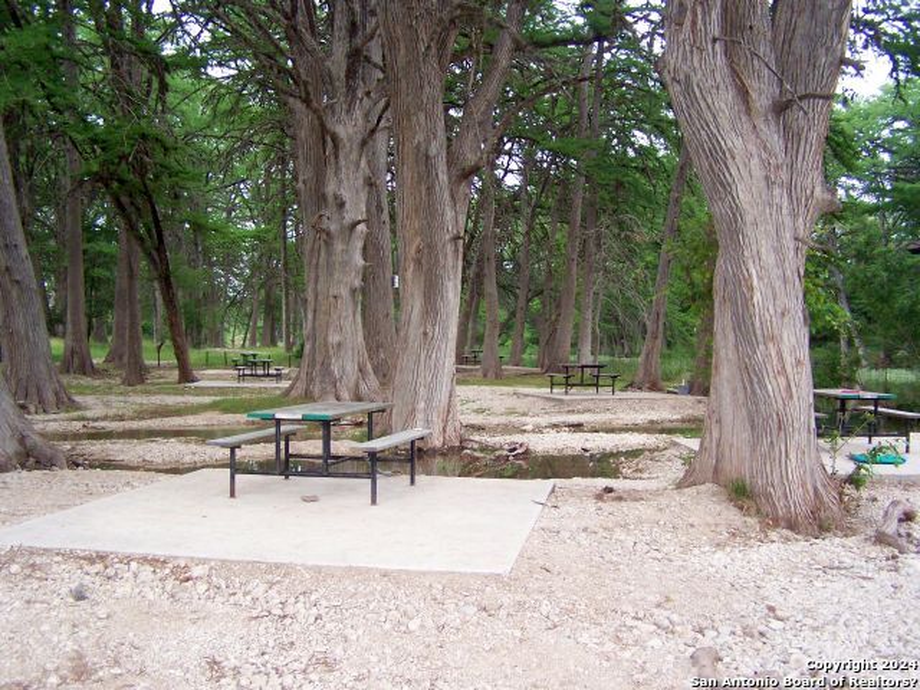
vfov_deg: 37.7
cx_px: 460
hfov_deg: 49.0
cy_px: 345
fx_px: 1010
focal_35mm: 38
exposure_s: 1/125
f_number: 2.8
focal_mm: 6.3
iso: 140
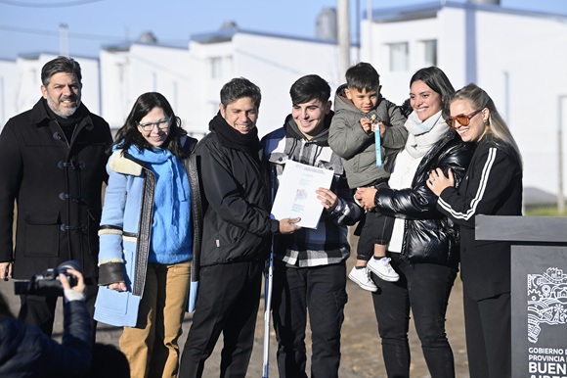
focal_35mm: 122
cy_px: 189
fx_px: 1920
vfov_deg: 11.2
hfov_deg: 16.8
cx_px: 284
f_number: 4
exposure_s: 1/2000
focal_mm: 122
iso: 160
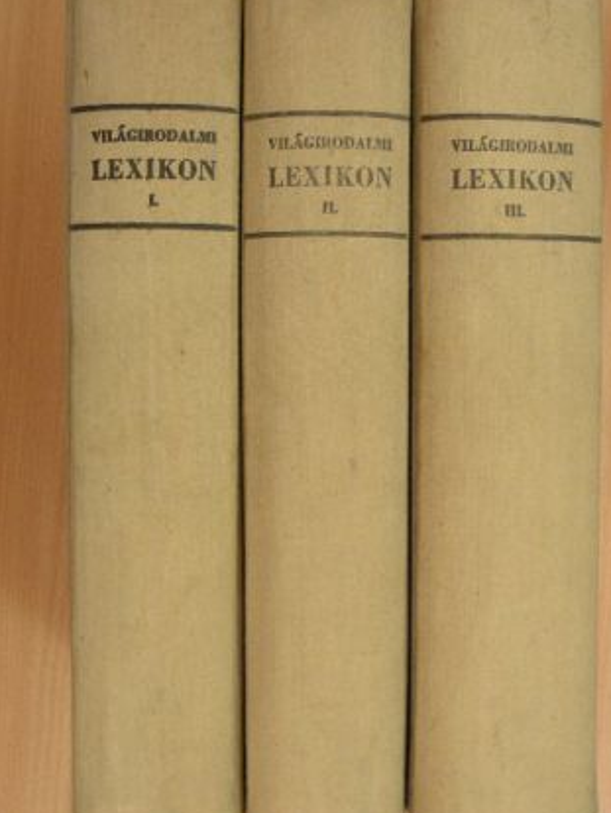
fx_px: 1364
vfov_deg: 33.2
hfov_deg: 25.3
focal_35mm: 58
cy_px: 406
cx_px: 326
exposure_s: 1/17.3
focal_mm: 8.8
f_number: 3.5
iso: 200
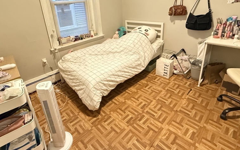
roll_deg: +3.3
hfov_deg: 84.9
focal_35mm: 20
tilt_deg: -19.3
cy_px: 48
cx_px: 112
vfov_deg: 58.1
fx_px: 131
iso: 1250
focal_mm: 2.22
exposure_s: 1/60
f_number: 2.2
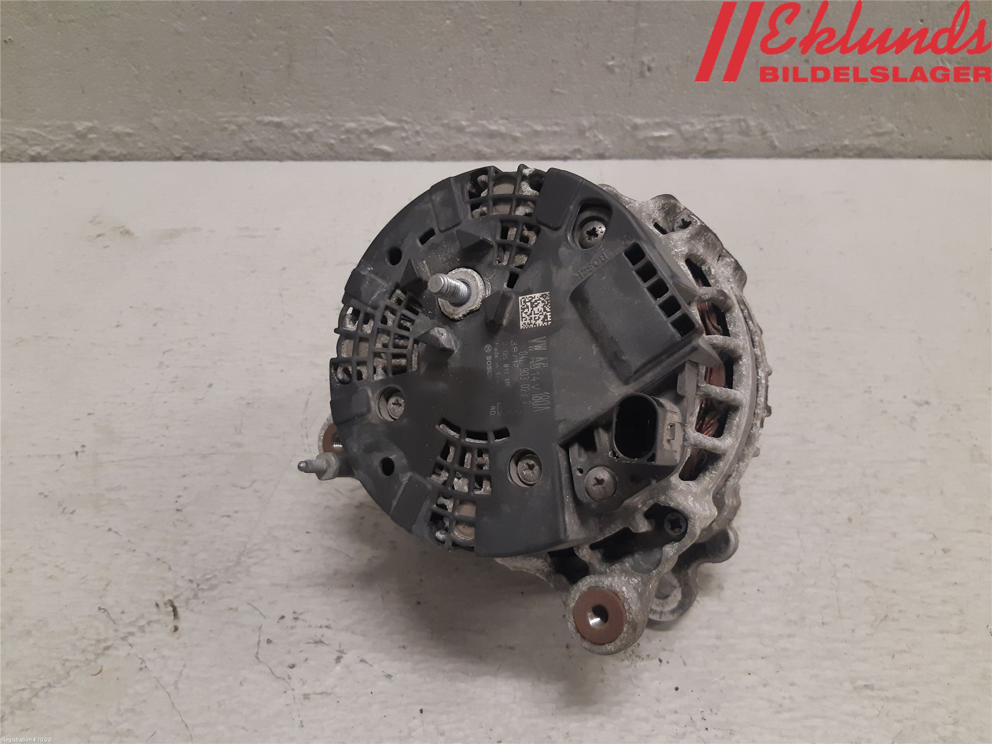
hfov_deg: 67.3
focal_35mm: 26
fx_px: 745
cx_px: 496
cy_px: 372
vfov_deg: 53.1
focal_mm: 3.93
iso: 160
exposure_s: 1/50
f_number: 1.7
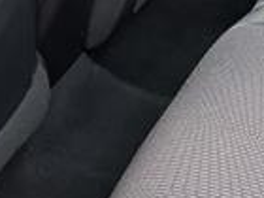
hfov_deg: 16.6
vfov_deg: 13.4
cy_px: 58
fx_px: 839
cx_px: 368
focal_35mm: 110
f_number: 1.68
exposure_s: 1/323
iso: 41
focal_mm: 6.9
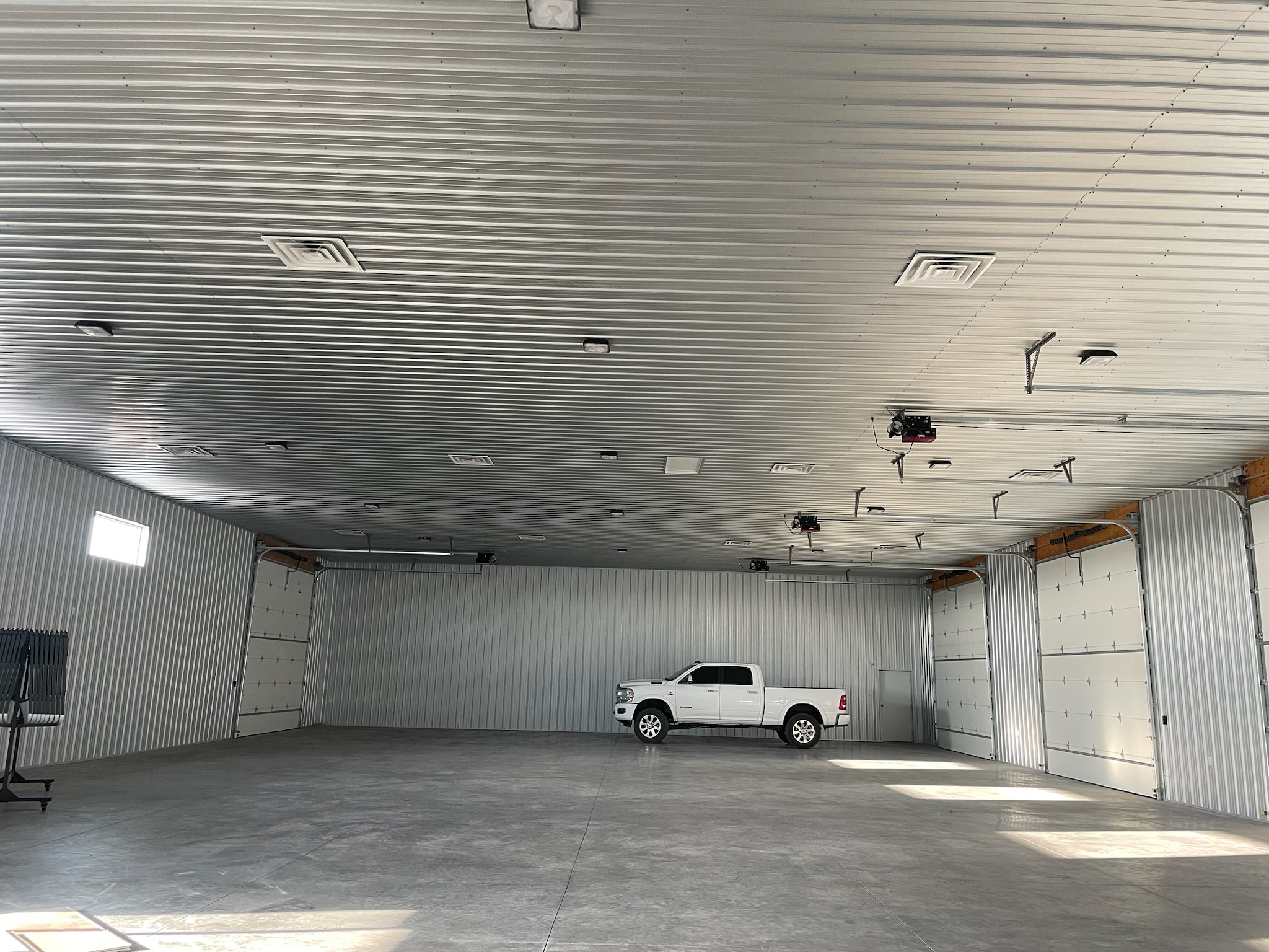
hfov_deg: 67.3
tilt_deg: +11.4
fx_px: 953
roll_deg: -1.3
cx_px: 634
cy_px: 476
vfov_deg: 53.1
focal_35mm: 26
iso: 125
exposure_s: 1/92
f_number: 1.6
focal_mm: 4.2
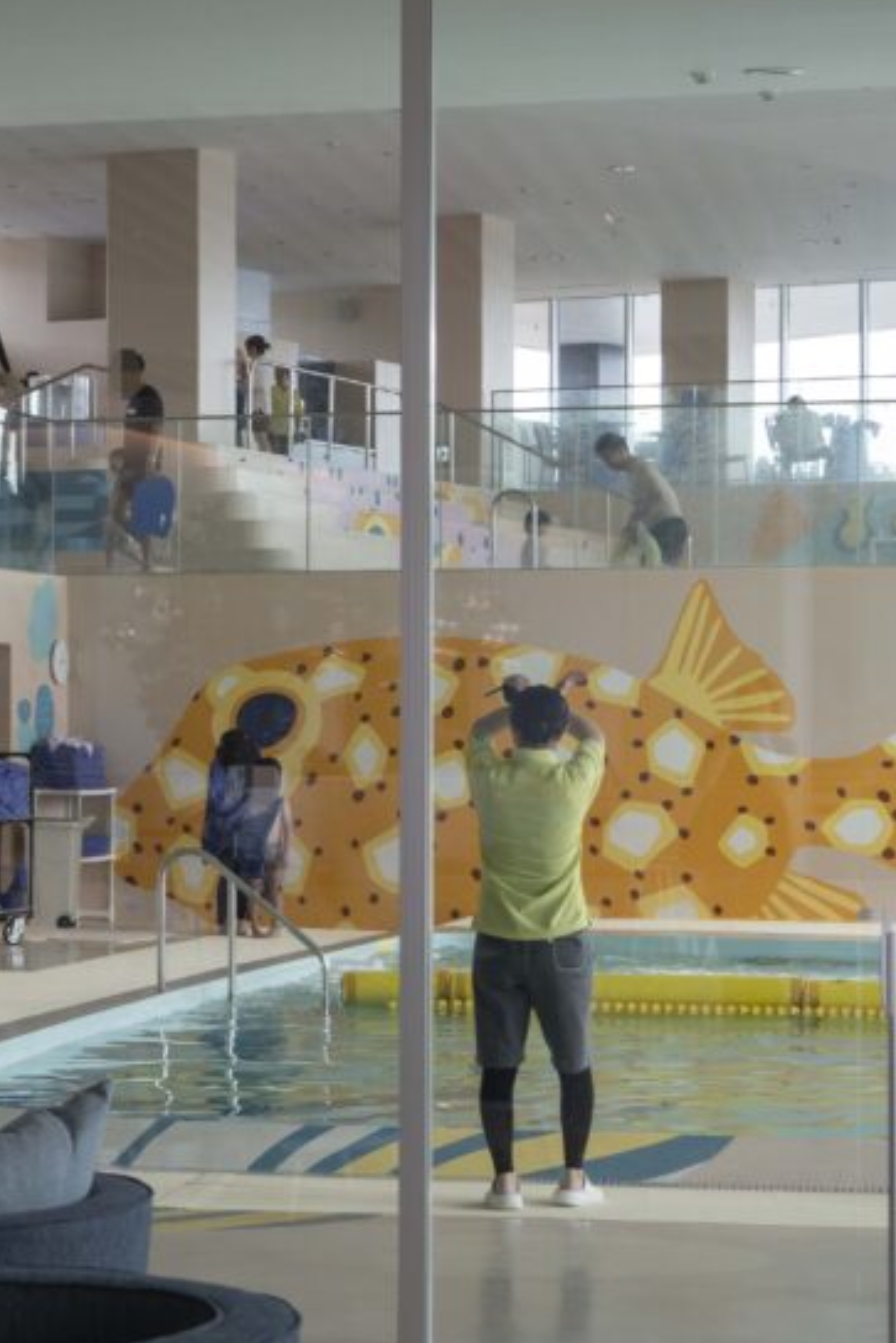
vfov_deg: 25.7
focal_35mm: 79
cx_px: 27
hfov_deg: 17.0
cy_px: 732
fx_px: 2947
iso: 400
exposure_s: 1/160
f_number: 5.6
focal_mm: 42
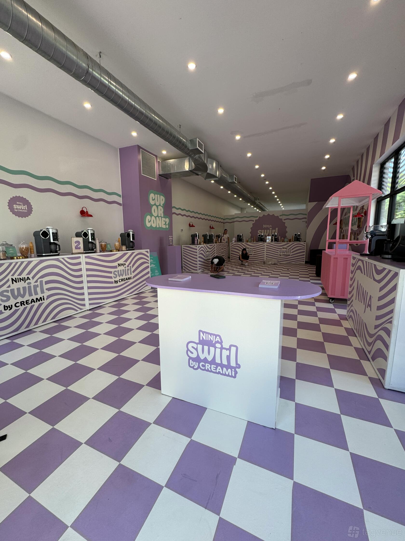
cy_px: 270
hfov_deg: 85.7
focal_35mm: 14
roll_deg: +0.6
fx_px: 218
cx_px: 202
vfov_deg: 102.1
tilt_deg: -7.9
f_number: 2.2
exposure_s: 1/120
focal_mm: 2.22
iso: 64
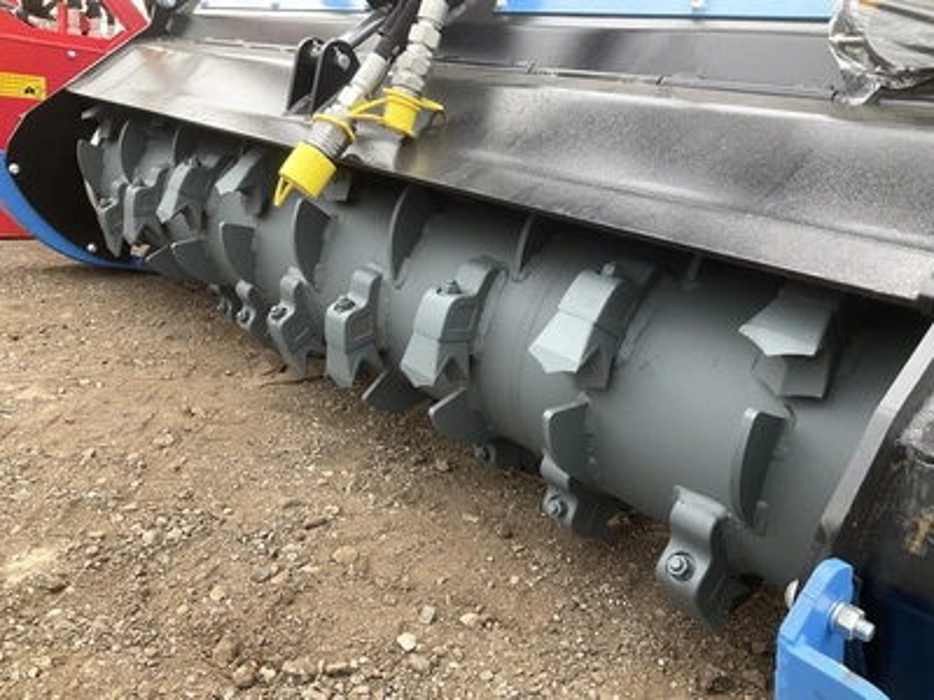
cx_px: 467
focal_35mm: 29
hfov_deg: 61.7
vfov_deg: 48.2
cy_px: 350
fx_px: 782
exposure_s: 1/297
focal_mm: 3
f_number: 1.8
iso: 25
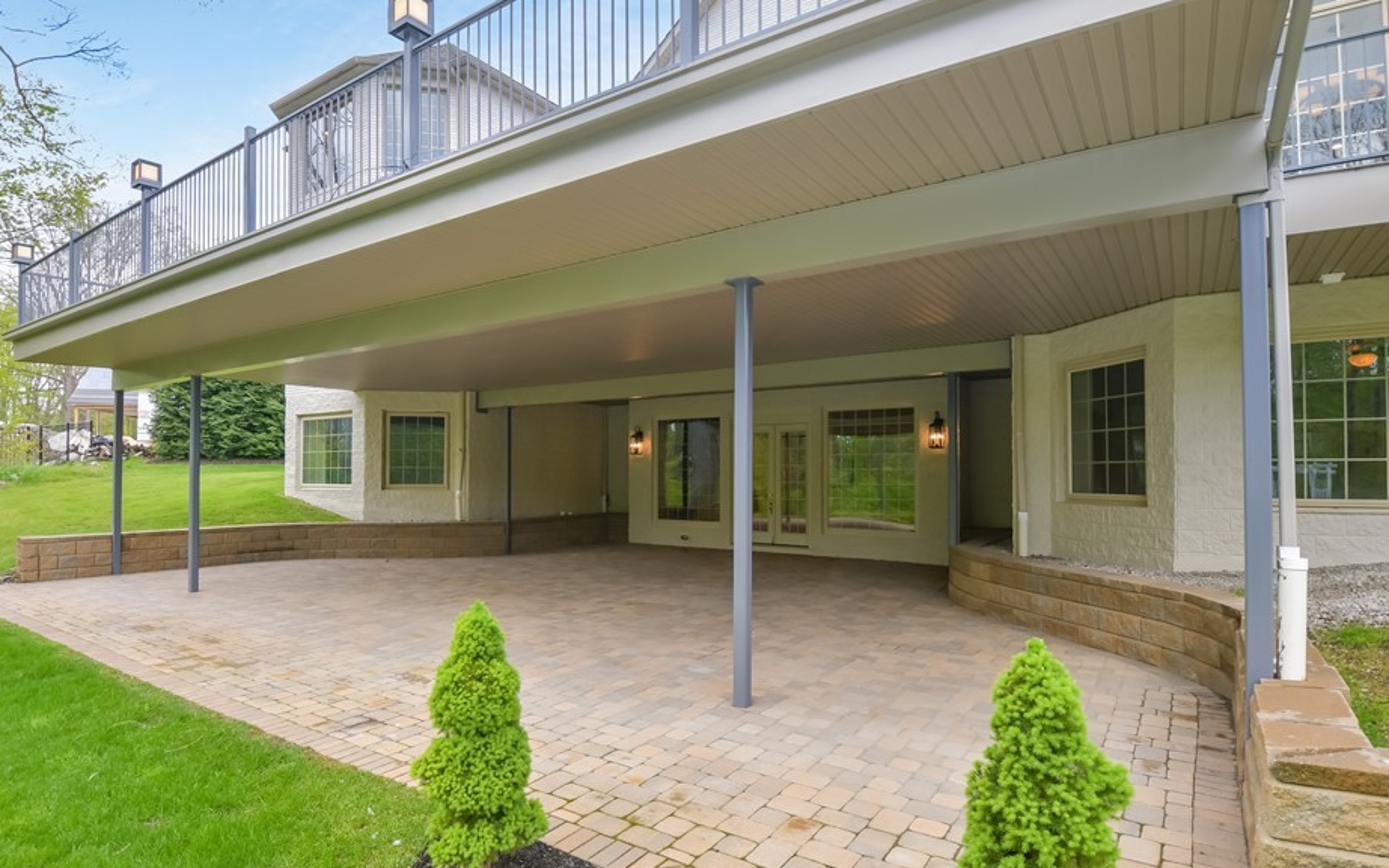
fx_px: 681
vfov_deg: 65.0
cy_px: 443
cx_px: 676
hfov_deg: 91.1
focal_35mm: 18
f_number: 4.5
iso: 100
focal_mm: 10
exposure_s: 1/250
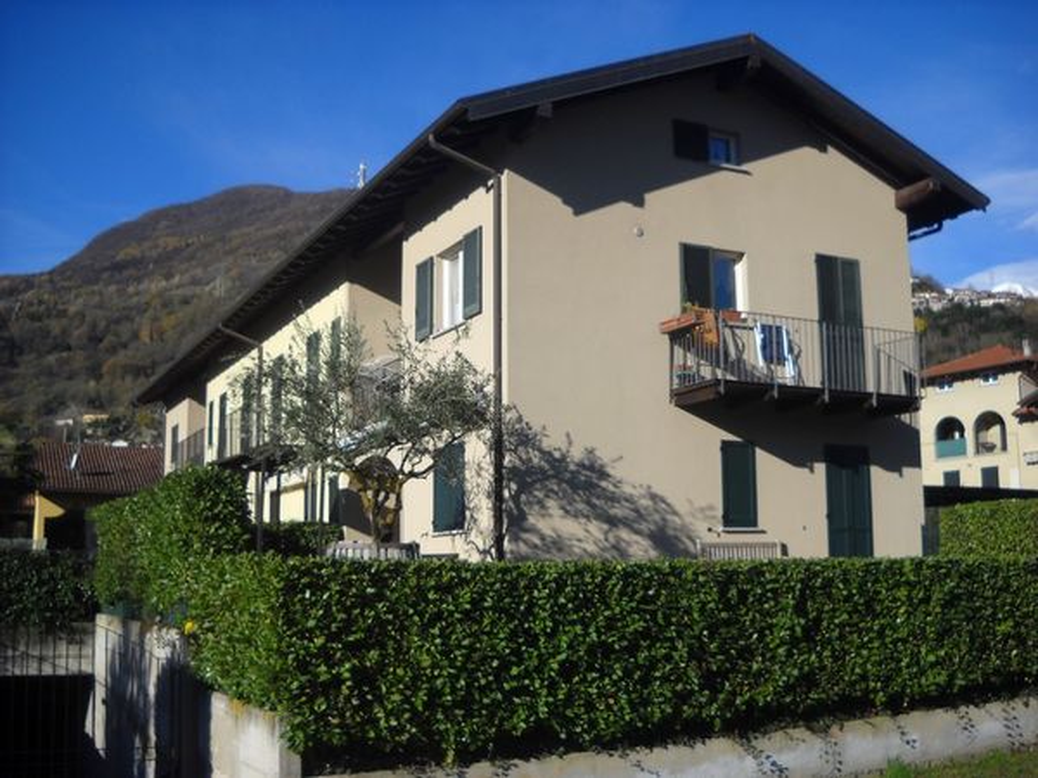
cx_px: 519
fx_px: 1229
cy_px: 389
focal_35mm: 41
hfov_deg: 45.8
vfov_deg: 35.1
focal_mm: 6.72
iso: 64
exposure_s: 1/353
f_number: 5.5
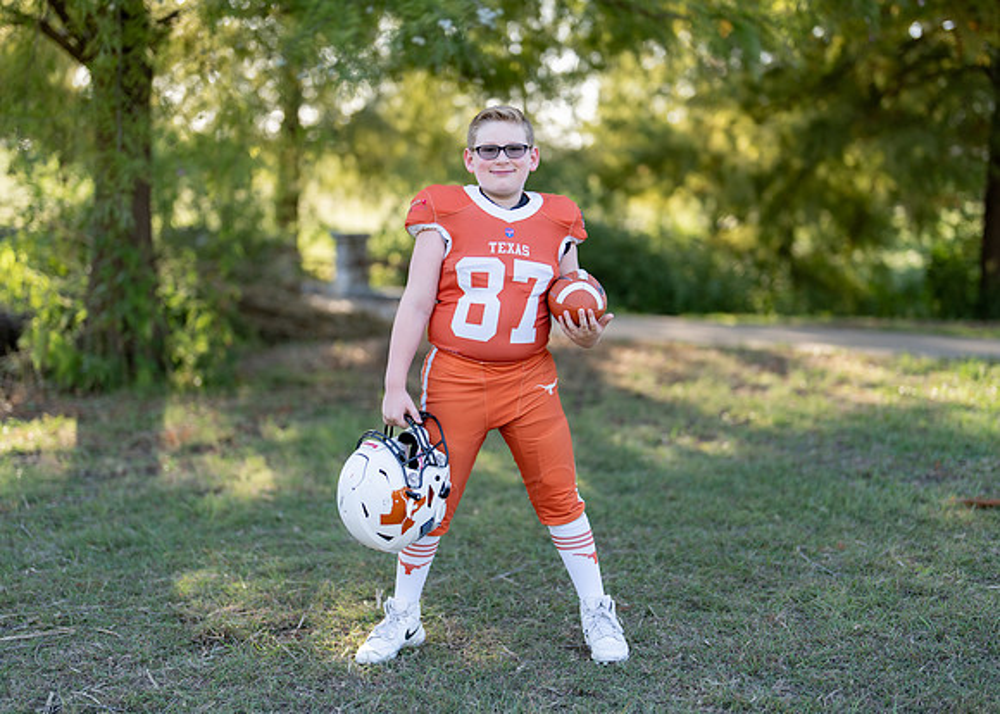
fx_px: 1650
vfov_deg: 24.4
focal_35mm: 58
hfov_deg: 33.7
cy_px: 350
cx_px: 509
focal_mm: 50
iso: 100
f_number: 1.2
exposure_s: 1/1250
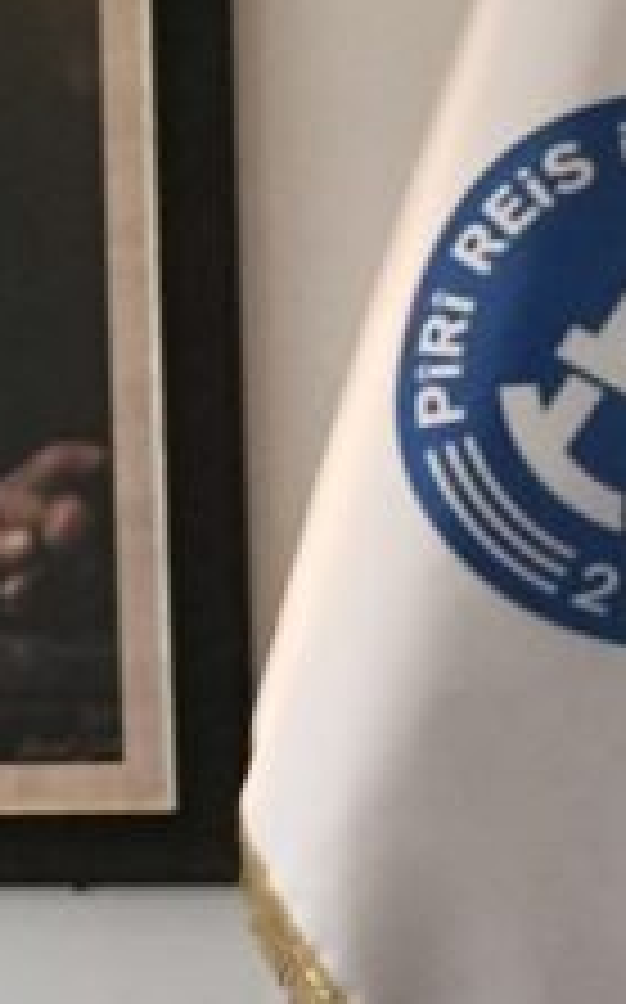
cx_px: -1851
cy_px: 894
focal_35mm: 205
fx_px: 5607
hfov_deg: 5.6
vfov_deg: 10.2
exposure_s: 1/1000
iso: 4000
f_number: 3.5
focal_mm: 35
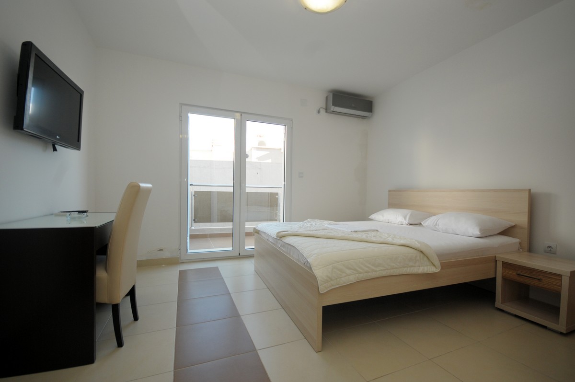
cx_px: 288
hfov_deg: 100.5
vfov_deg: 77.2
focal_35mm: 15
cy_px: 191
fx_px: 239
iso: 500
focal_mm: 10
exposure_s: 1/125
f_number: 5.6
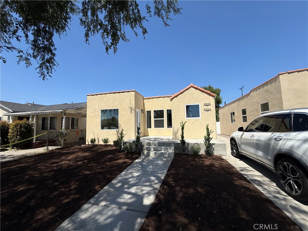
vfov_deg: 85.7
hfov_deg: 102.1
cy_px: 116
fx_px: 125
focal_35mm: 14
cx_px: 154
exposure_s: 1/3460
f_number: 2.2
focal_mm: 2.22
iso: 50
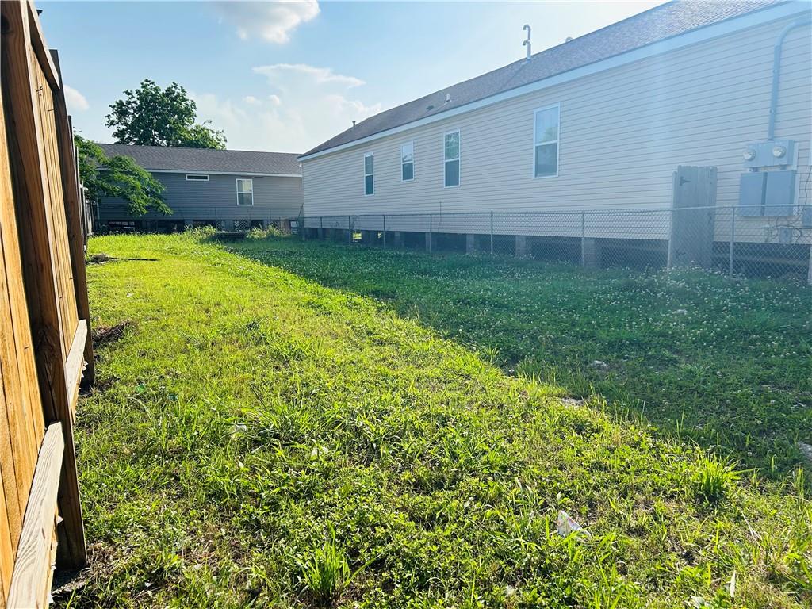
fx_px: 610
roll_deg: +0.4
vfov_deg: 53.1
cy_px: 304
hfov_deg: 67.3
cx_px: 406
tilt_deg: -7.6
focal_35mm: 26
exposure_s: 1/2571
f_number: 1.5
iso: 50
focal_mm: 5.7
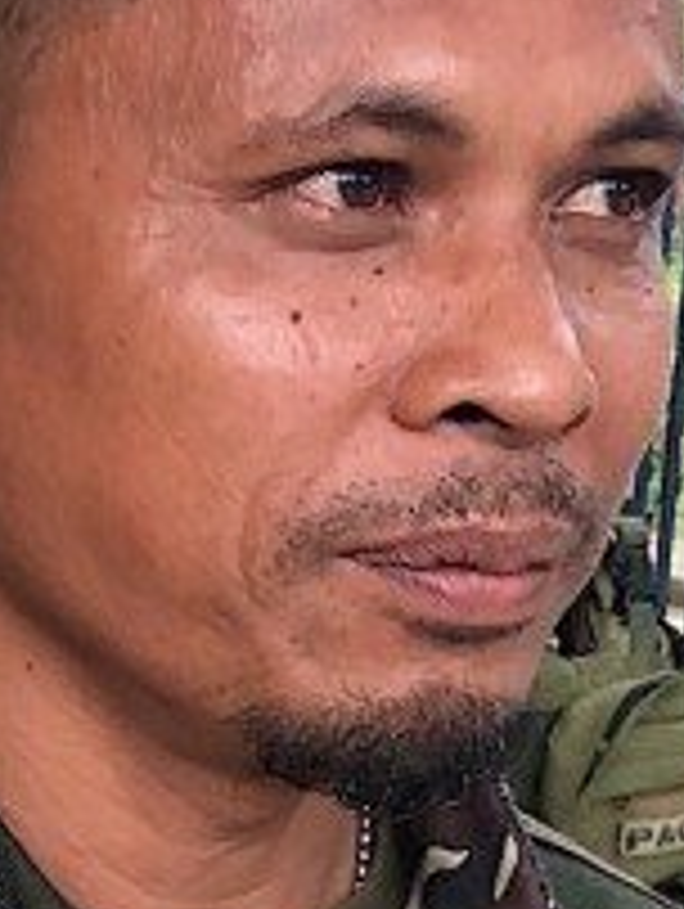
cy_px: 1048
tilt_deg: -14.0
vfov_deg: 16.5
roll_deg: -0.4
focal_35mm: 115
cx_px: -277
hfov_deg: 12.4
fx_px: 3023
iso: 64
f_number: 2.2
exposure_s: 1/15
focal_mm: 4.15
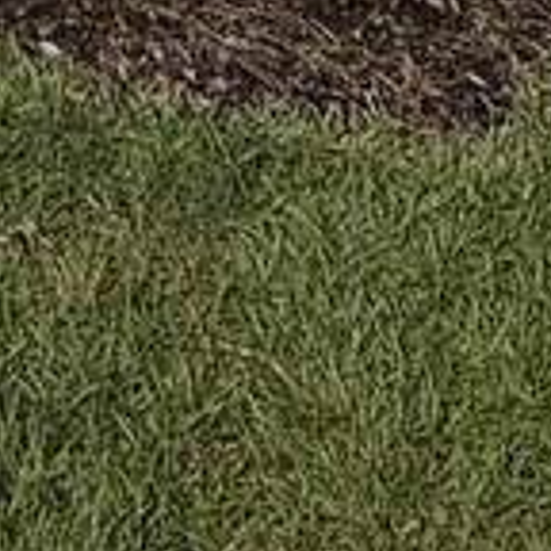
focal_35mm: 110
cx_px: -738
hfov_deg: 12.6
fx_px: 1981
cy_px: -1209
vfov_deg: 10.2
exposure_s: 1/1572
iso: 20
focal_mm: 2.22
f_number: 2.2
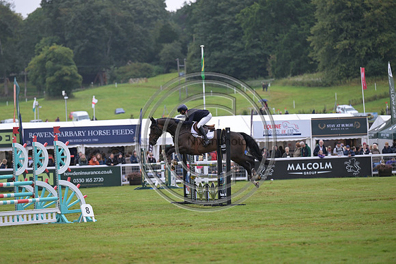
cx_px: 198
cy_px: 132
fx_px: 2200
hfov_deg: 10.3
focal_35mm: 200
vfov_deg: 6.9
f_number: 4
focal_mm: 200
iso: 720
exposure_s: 1/1250
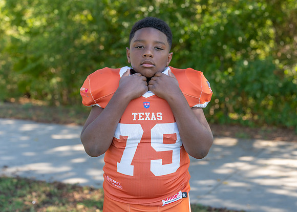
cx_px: 157
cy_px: 95
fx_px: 490
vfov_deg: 24.4
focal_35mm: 58
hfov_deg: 33.7
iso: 100
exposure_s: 1/400
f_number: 2.8
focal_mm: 50
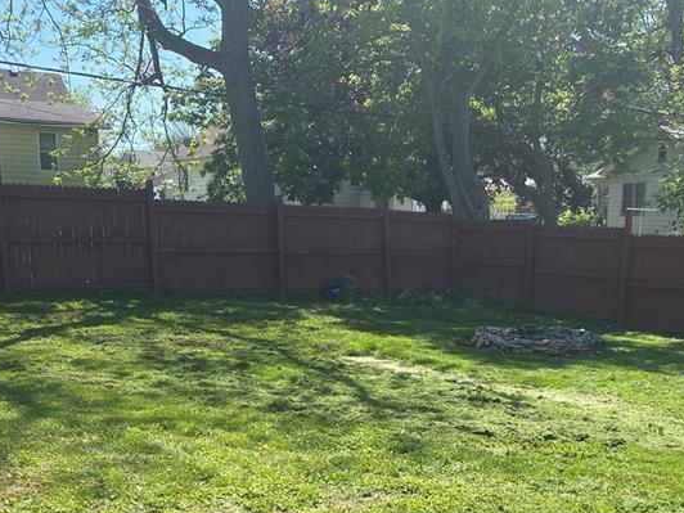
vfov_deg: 28.0
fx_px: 988
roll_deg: -0.3
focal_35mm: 50
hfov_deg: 37.5
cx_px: 494
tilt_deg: -13.0
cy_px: 463
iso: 32
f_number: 1.8
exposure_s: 1/1464
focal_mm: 4.25
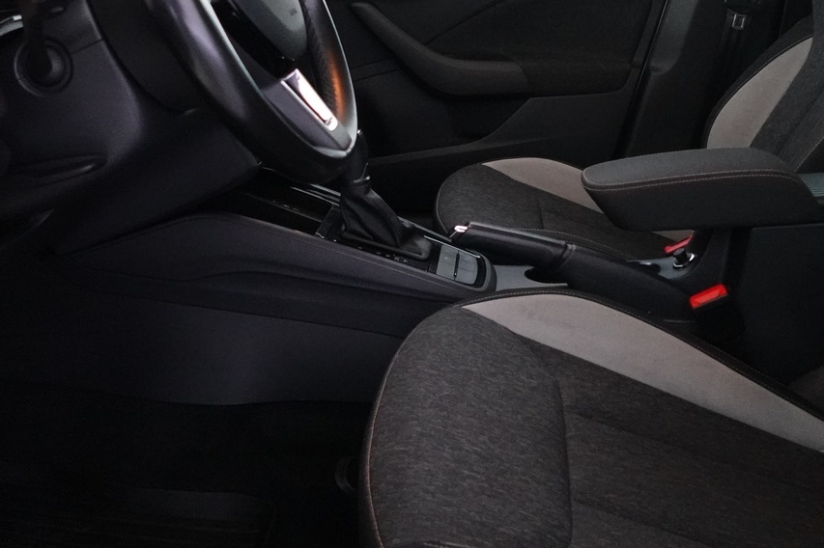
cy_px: 119
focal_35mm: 38
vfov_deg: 34.1
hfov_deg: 50.6
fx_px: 869
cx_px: 450
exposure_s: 1/80
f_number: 2
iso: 2500
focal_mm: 7.6
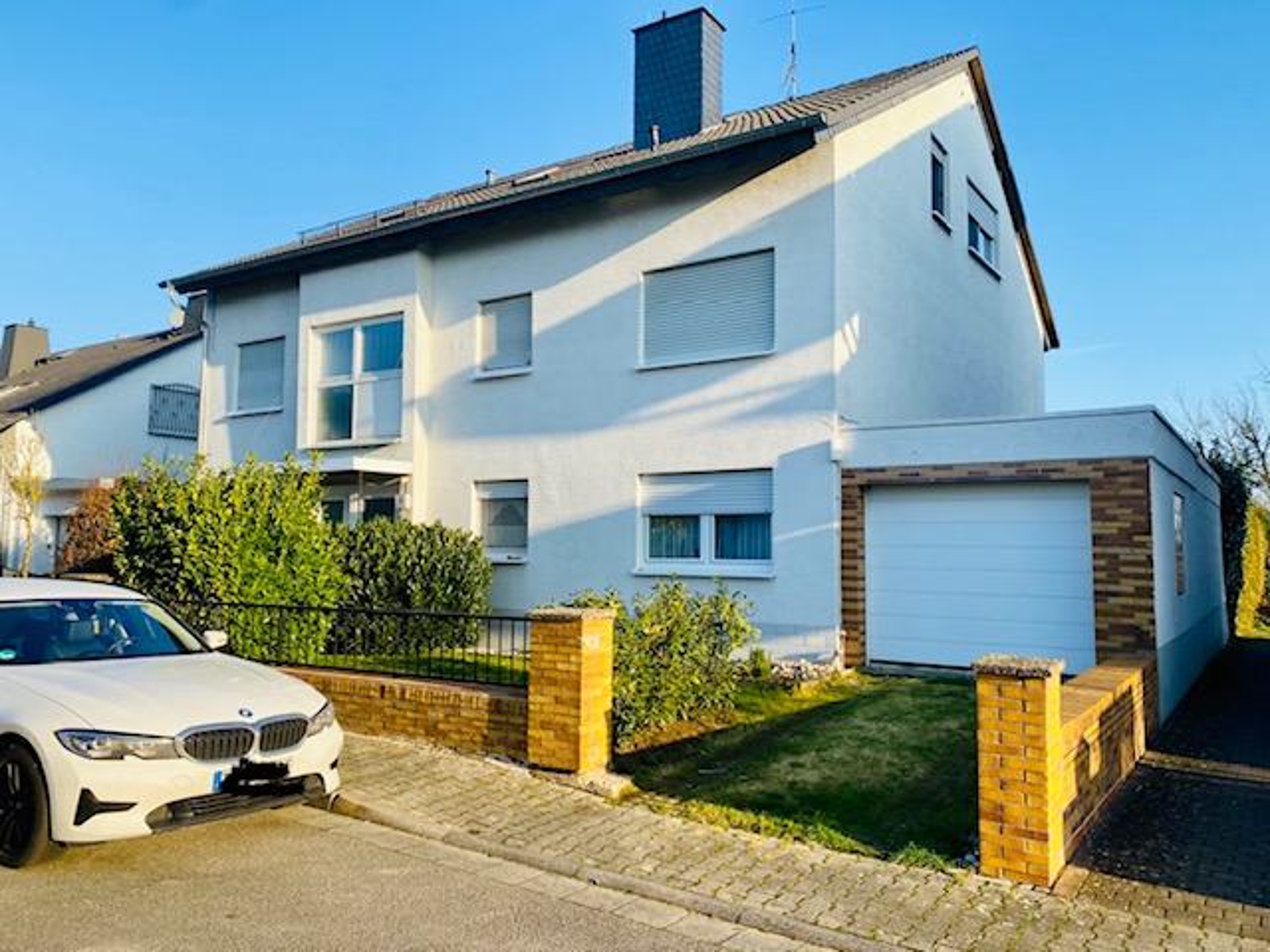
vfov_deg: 53.1
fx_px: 954
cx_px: 635
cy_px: 476
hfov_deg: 67.3
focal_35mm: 26
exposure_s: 1/1218
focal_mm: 4.25
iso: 32
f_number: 1.8
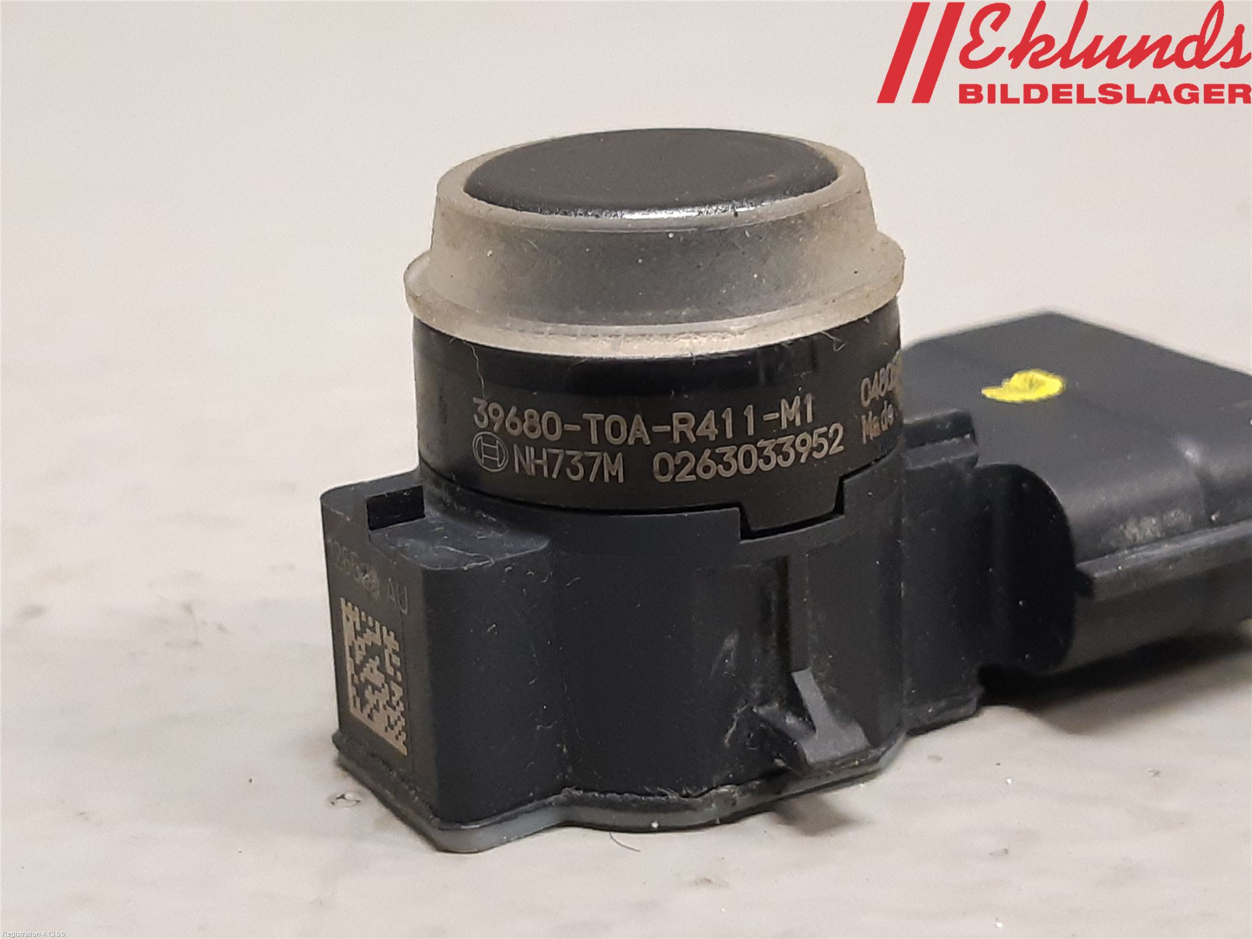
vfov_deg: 53.1
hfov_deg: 67.3
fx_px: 940
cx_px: 626
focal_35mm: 26
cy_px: 470
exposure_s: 1/50
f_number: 1.7
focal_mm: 3.93
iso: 250
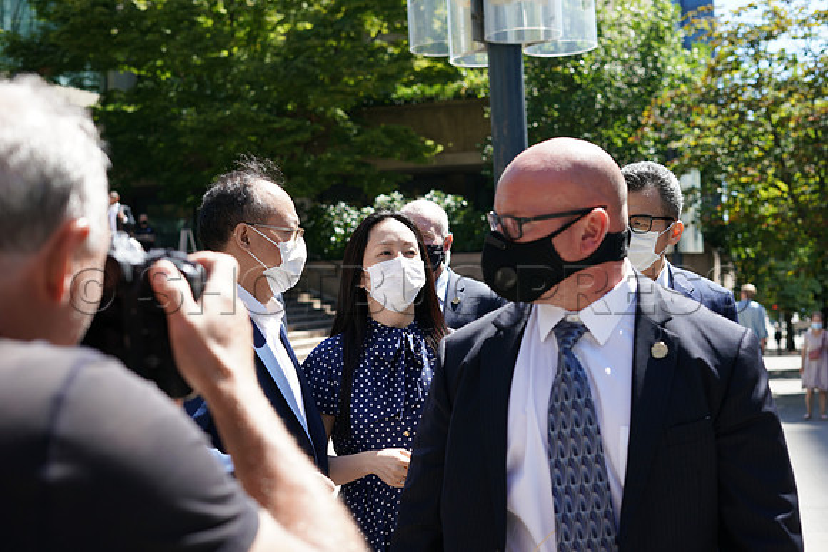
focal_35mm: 50
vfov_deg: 27.0
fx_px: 1150
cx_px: 414
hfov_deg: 39.6
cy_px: 276
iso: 200
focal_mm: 50
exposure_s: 1/500
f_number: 4
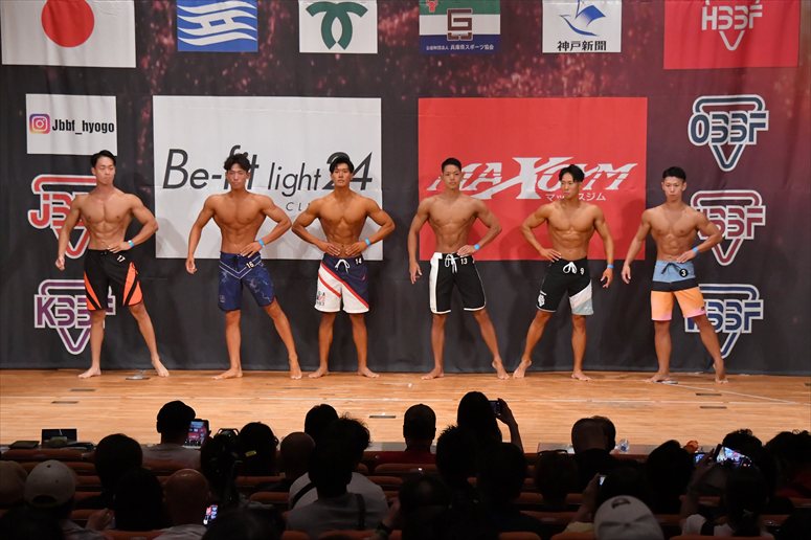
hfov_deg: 15.2
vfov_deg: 10.2
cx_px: 406
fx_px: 3040
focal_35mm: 135
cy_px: 270
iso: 8000
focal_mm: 90
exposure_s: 1/400
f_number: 5.6
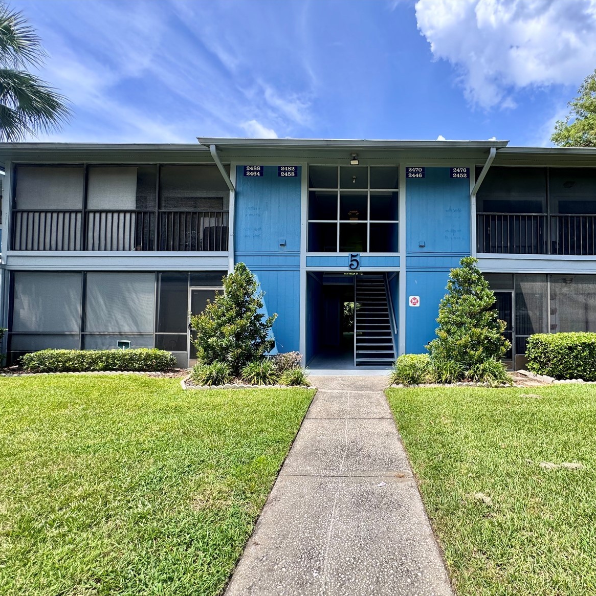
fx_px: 331
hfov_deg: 83.0
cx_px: 356
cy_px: 306
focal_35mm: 17
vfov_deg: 83.9
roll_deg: -0.4
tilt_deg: +1.4
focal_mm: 2.22
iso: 50
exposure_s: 1/771
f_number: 2.2
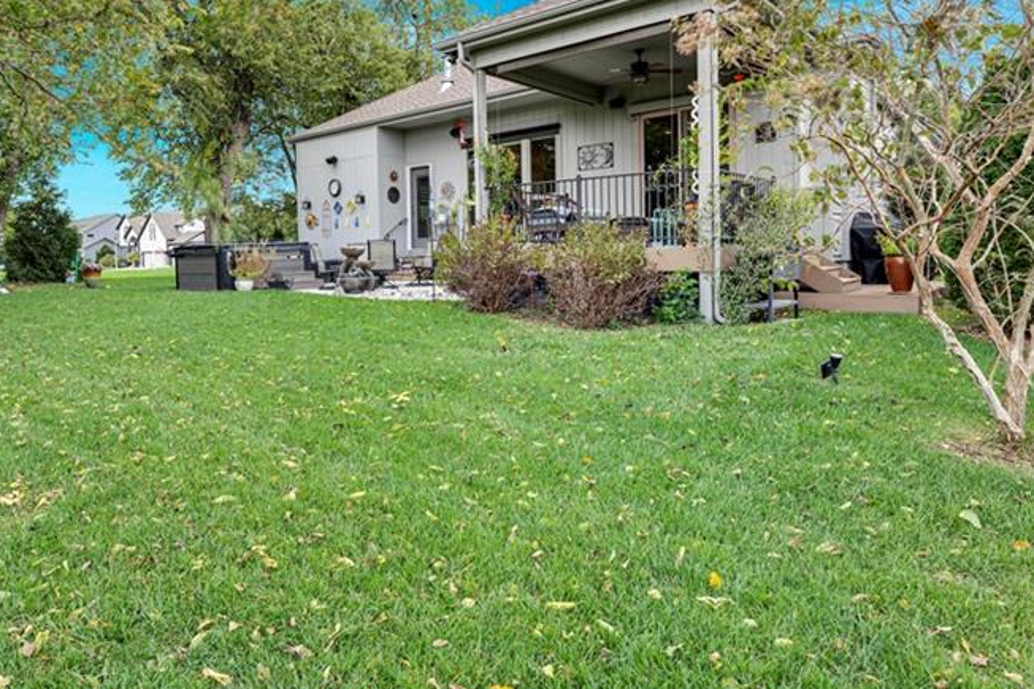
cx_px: 447
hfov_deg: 78.2
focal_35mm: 22
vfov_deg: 56.5
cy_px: 260
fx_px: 632
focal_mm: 14
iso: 100
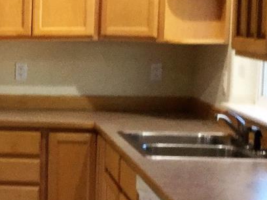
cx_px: -212
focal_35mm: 114
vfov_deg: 13.0
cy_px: 106
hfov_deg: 15.0
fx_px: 879
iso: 125
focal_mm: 3.3
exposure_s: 1/30
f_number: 2.4
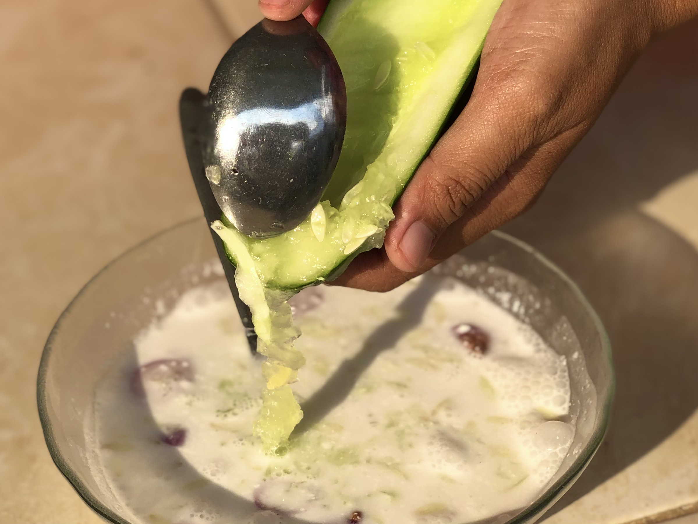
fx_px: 1048
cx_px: 349
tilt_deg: -32.2
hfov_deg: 36.8
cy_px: 262
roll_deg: +0.3
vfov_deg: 28.0
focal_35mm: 52
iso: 16
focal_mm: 6
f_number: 2.4
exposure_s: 1/716
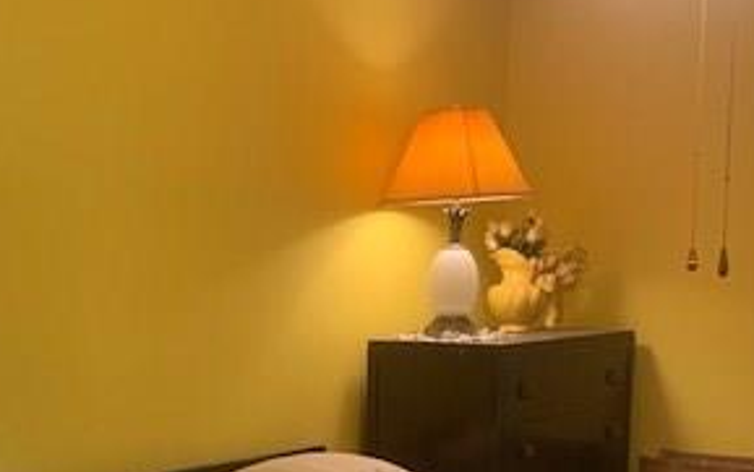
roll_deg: +0.0
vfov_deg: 20.5
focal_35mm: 61
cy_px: 501
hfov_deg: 32.9
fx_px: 1254
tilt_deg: -8.8
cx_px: 209
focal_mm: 4.25
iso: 100
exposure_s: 1/60
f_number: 1.8
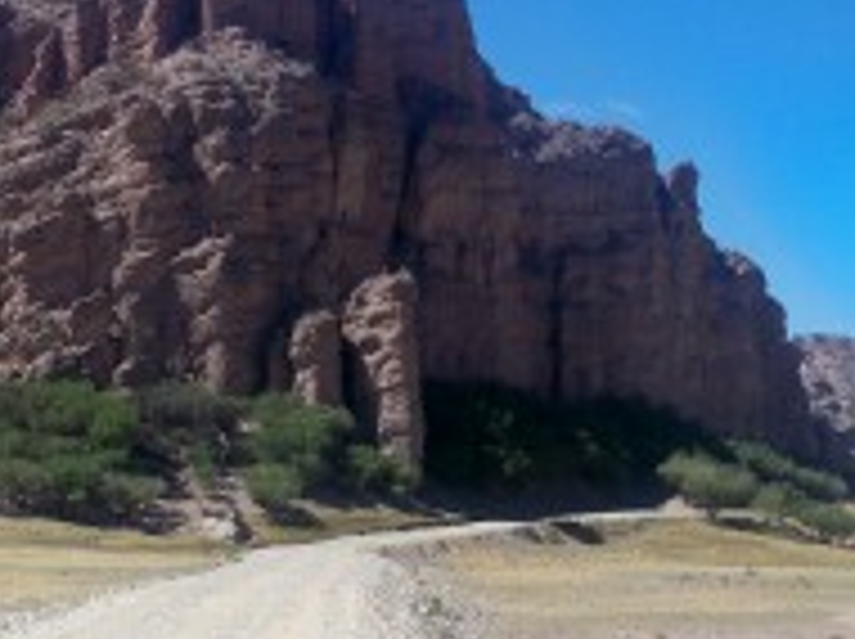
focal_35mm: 116
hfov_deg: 17.0
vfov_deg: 12.7
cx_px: 320
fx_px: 2862
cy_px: 94
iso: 64
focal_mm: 9.7
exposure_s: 1/640
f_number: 4
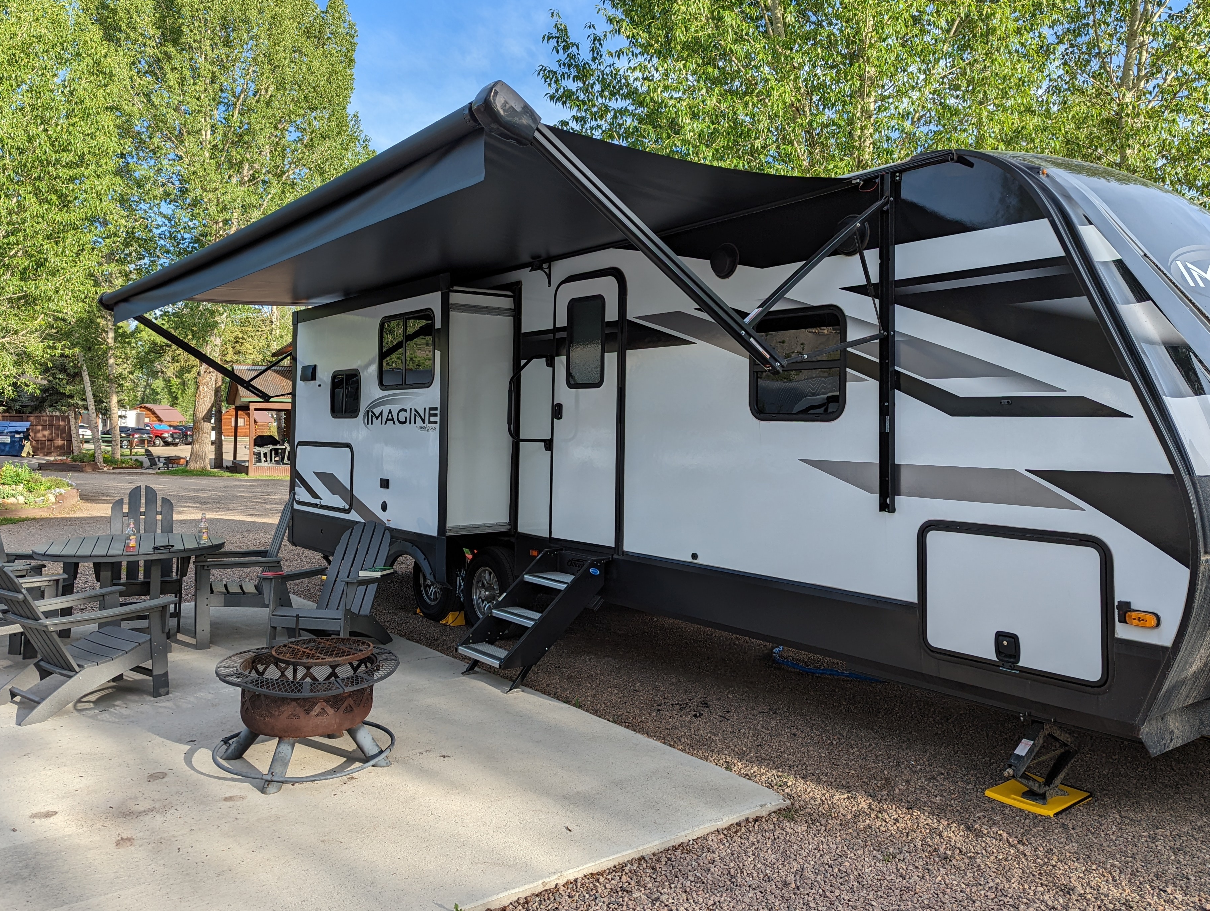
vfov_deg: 51.4
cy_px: 405
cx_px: 566
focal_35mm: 27
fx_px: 945
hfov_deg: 65.2
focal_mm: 6.81
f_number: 1.85
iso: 44
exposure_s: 1/792
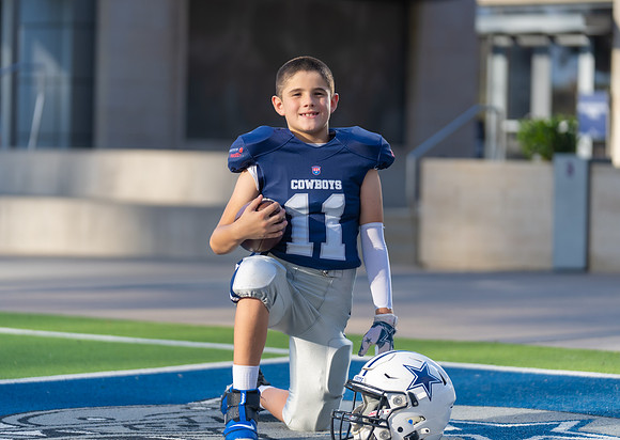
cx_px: 310
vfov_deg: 10.7
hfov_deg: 15.0
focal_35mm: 134
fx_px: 2349
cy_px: 209
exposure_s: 1/640
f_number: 2.8
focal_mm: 122
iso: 100
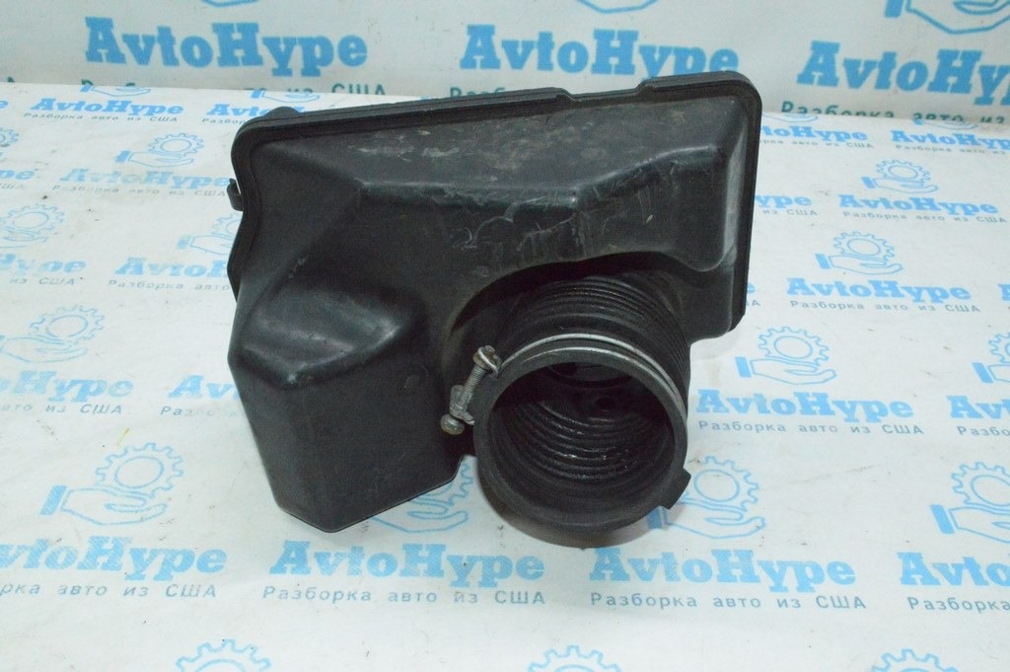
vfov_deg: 36.8
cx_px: 505
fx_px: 1009
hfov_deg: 53.2
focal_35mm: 36
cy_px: 336
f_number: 16
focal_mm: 24
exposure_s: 1/200
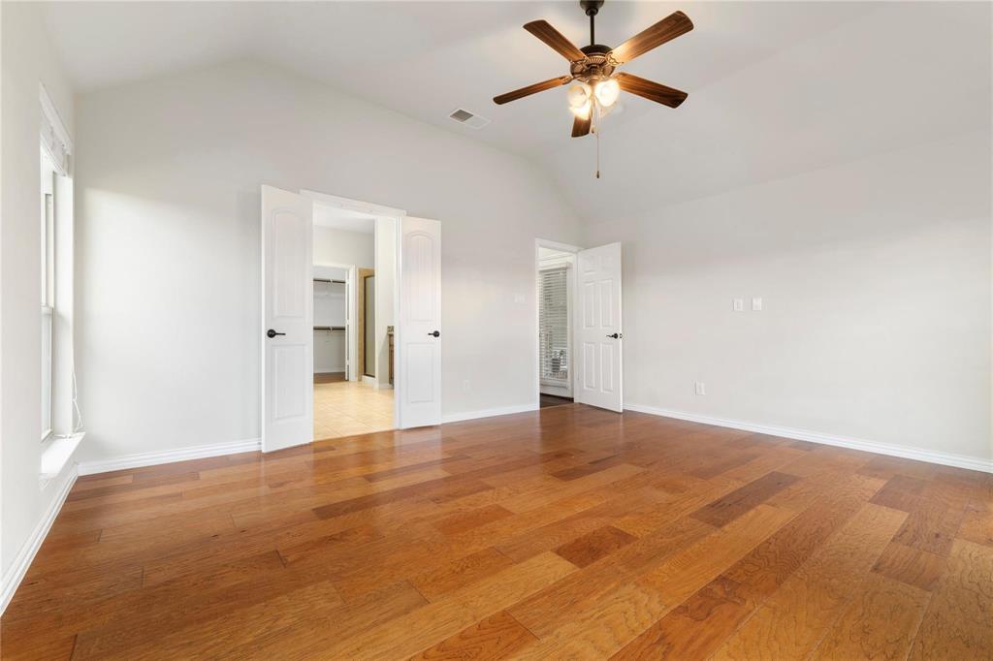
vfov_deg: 77.3
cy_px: 330
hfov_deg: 100.4
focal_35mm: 15
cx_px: 496
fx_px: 414
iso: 200
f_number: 8
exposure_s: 1.5
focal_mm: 10
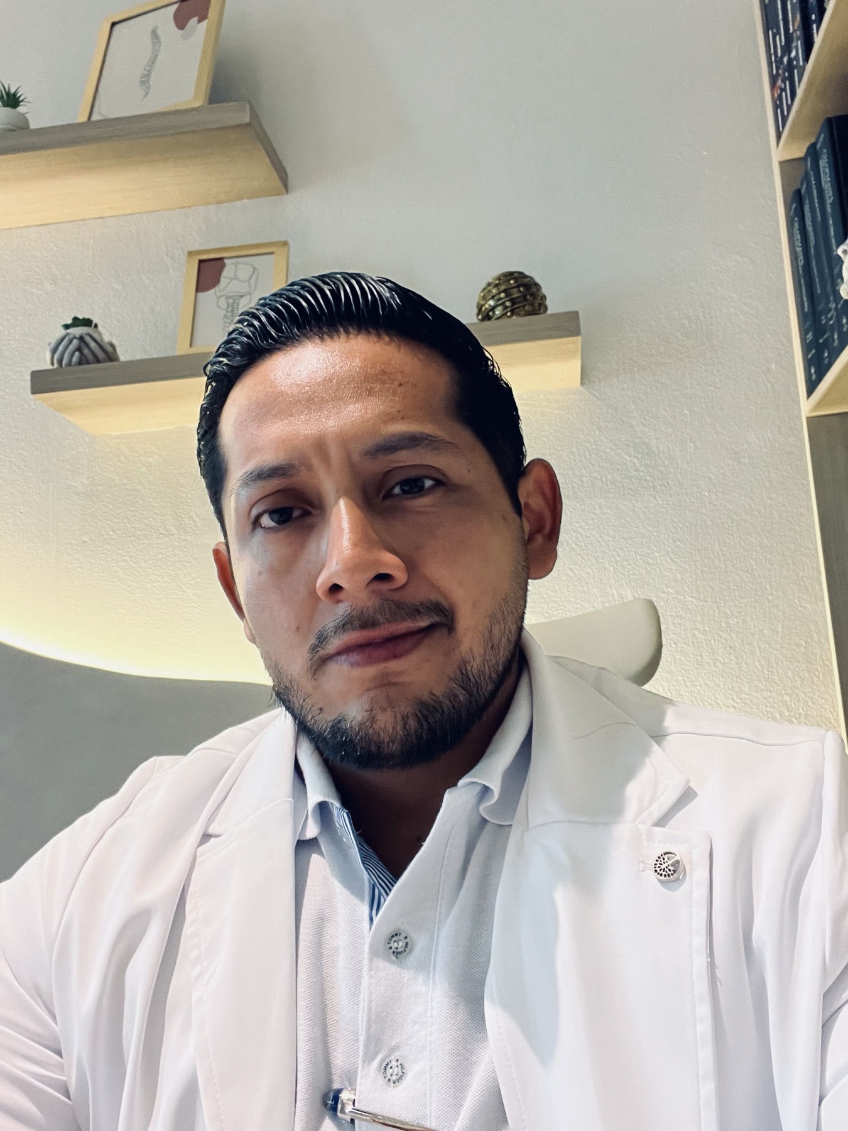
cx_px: 424
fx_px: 980
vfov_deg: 60.0
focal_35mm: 30
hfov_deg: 46.8
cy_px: 566
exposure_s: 1/38
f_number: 2.2
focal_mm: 2.71
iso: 400
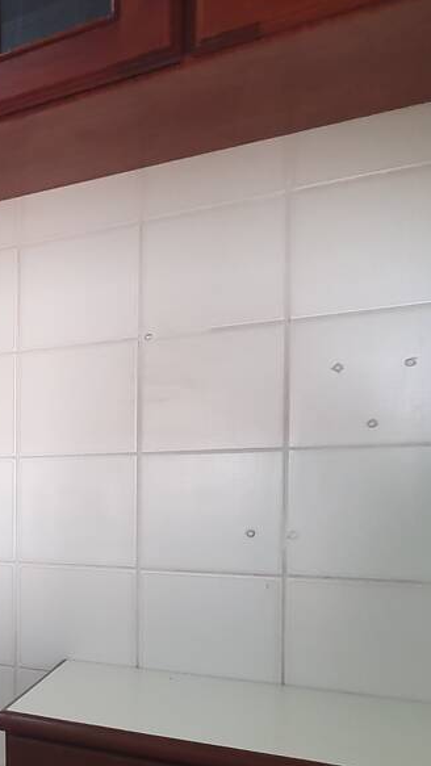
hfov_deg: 23.1
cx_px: -293
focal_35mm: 35
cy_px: 489
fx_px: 711
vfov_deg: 55.8
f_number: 2.2
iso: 200
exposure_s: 1/60
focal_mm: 1.8
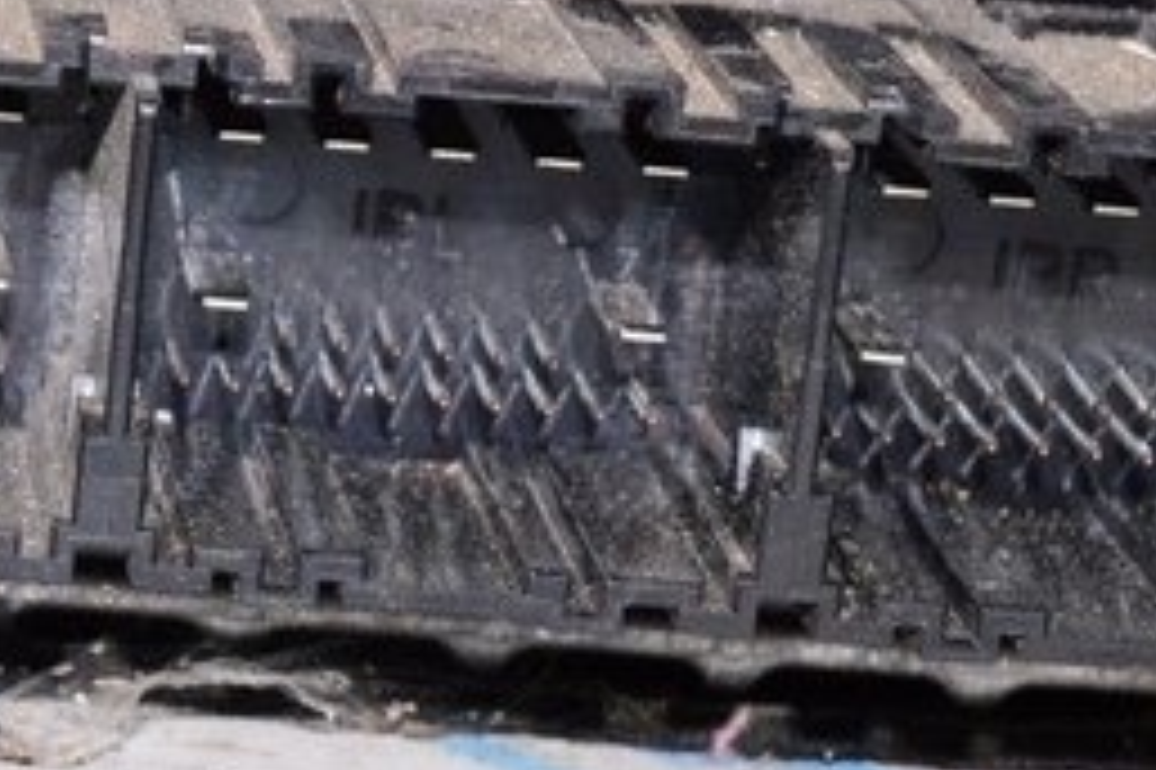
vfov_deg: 7.6
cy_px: 128
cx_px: -301
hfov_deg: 11.2
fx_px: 5744
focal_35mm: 179
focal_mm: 30
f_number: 8
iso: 1600
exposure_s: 1/160
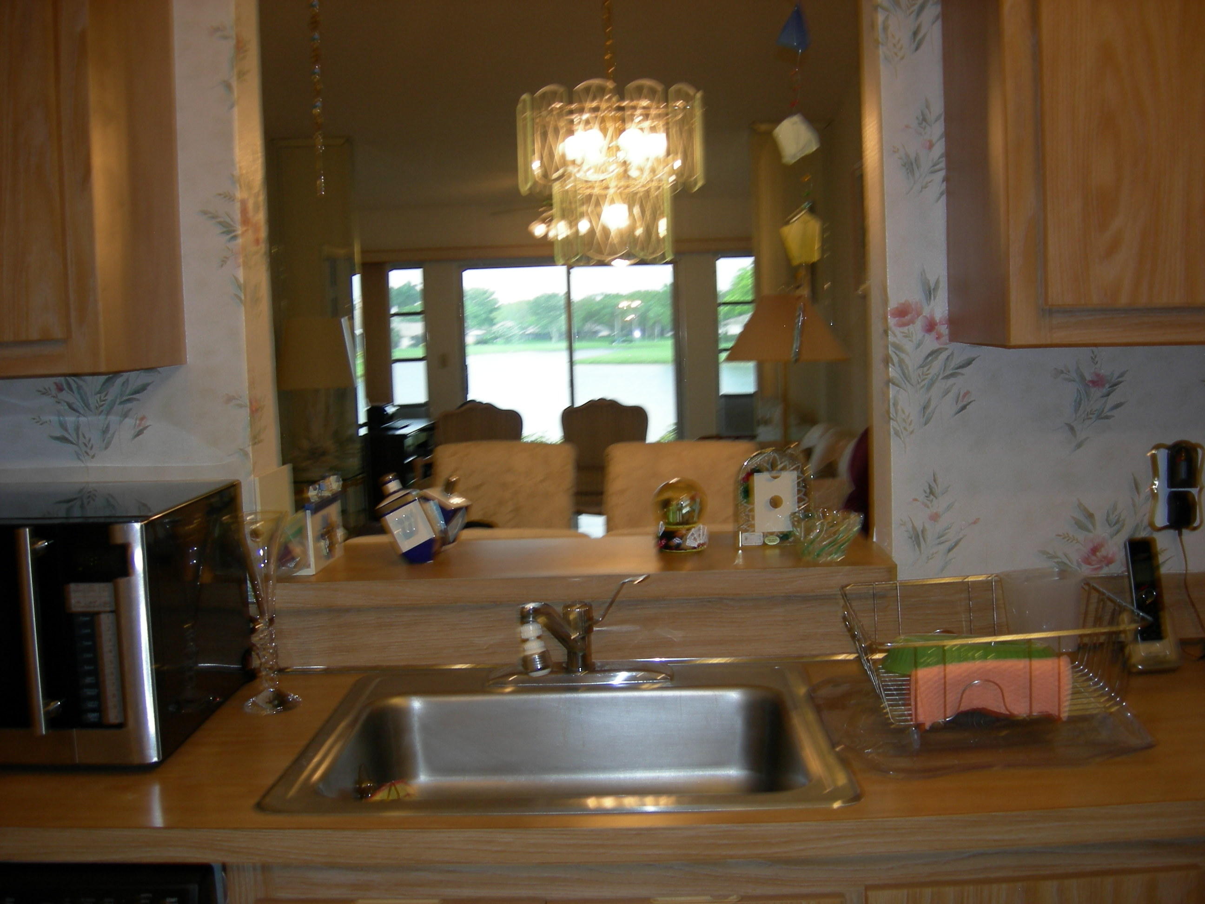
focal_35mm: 36
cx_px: 602
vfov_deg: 39.7
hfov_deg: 51.4
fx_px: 1253
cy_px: 452
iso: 64
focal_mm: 7.5
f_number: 2.7
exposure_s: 1/30
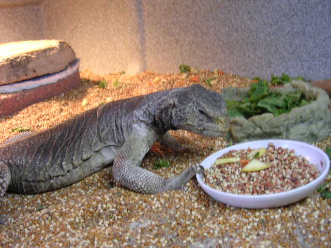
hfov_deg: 49.0
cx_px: 166
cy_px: 124
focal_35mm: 38
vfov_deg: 37.7
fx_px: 363
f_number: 2.8
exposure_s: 1/4.7
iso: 100
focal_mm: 5.8
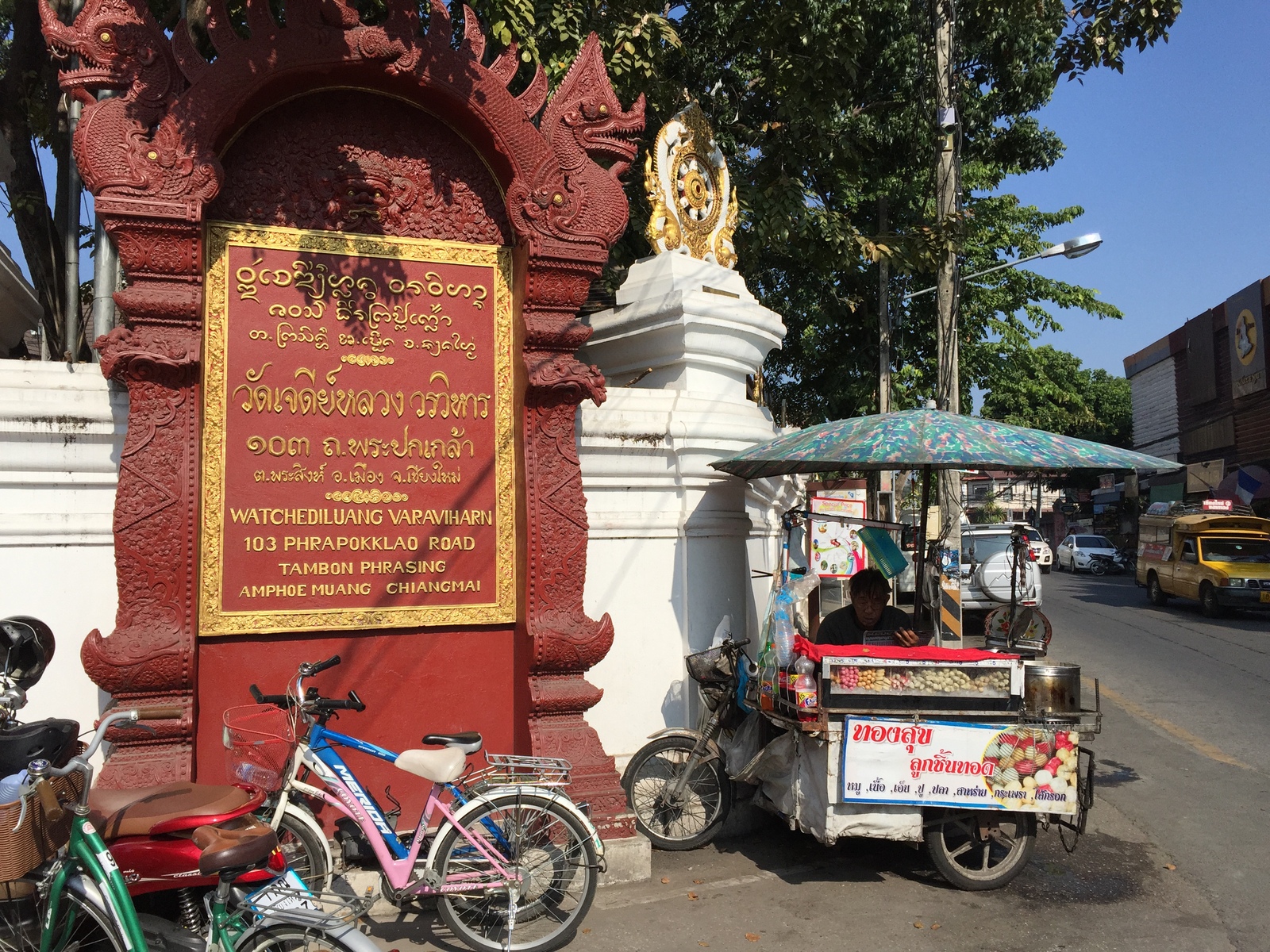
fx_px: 1064
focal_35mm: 29
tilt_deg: +3.4
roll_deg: -0.2
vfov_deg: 48.2
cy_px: 476
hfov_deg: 61.7
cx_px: 635
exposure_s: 1/3597
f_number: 2.2
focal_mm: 4.15
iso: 32
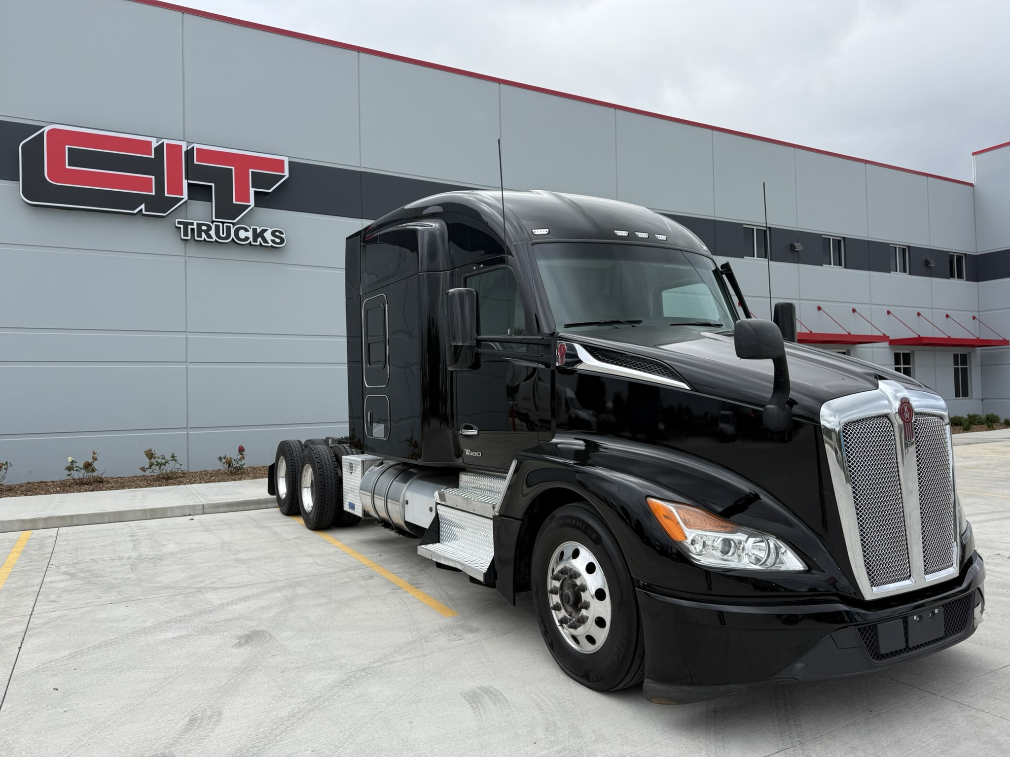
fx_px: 700
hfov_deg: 71.6
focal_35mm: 24
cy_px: 378
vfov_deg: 56.8
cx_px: 505
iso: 80
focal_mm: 6.76
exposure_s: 1/1437
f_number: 1.78
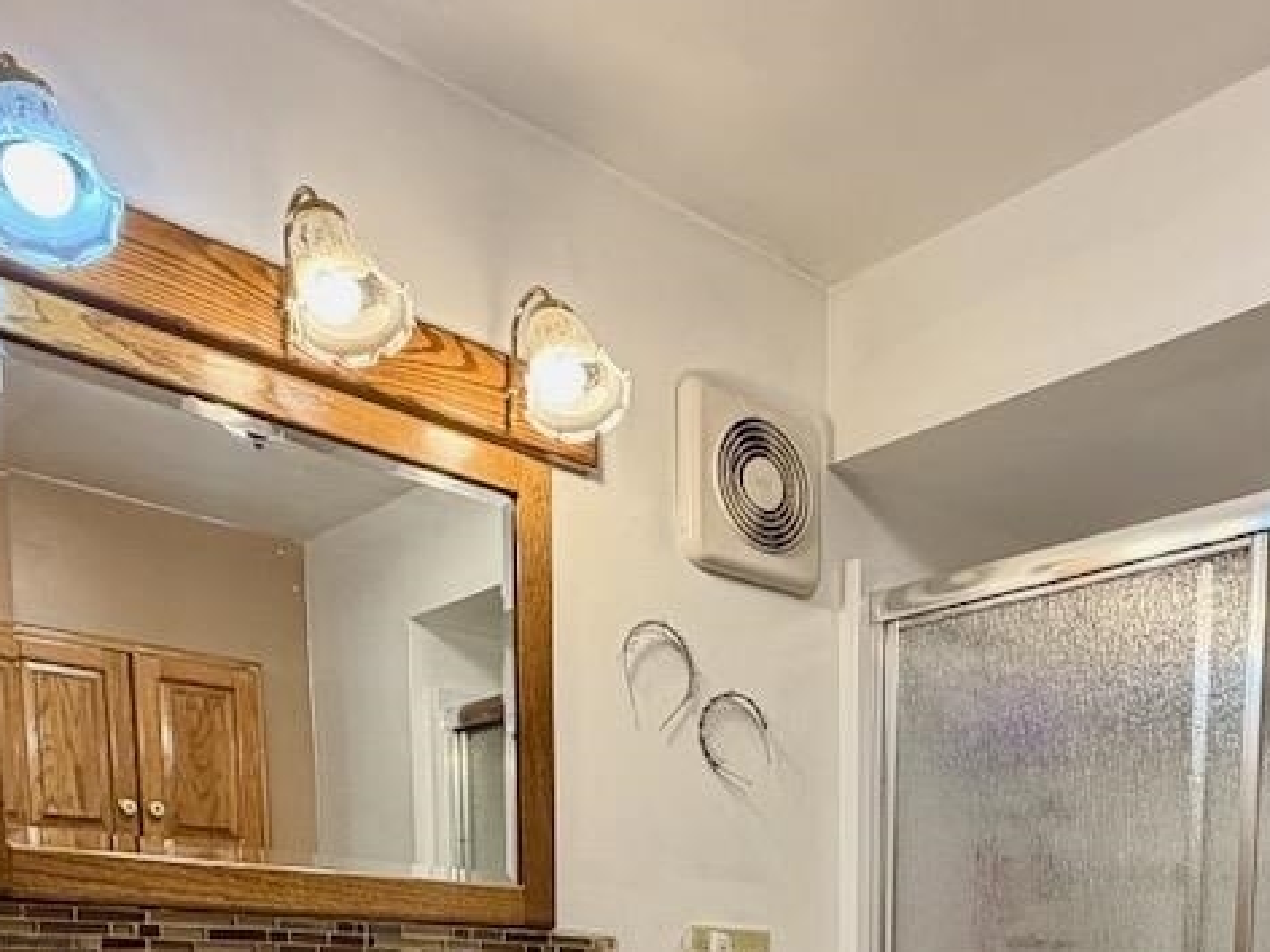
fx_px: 1394
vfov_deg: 31.3
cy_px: 1162
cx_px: 918
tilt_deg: -6.6
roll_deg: -0.3
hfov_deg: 47.5
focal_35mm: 38
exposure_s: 1/120
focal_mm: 2.22
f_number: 2.2
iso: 320
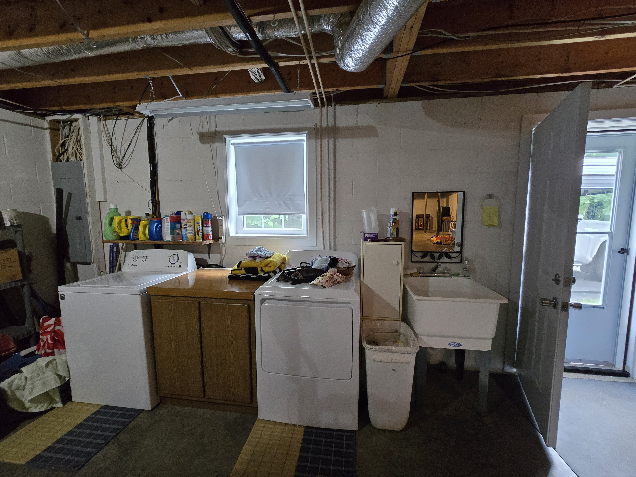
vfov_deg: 89.9
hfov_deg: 106.2
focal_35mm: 13
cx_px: 318
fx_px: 239
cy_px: 238
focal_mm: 2.2
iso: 1000
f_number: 2.2
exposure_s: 1/60
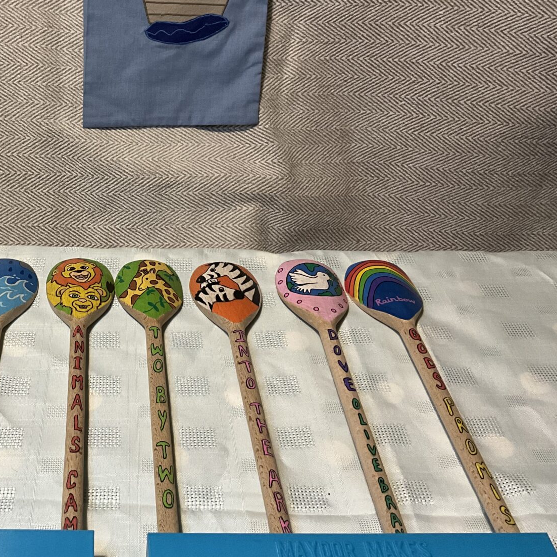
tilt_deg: -35.9
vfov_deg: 39.1
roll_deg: +0.3
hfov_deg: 37.7
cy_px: 236
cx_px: 107
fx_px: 783
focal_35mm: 43
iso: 125
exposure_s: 1/60
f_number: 1.8
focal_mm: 3
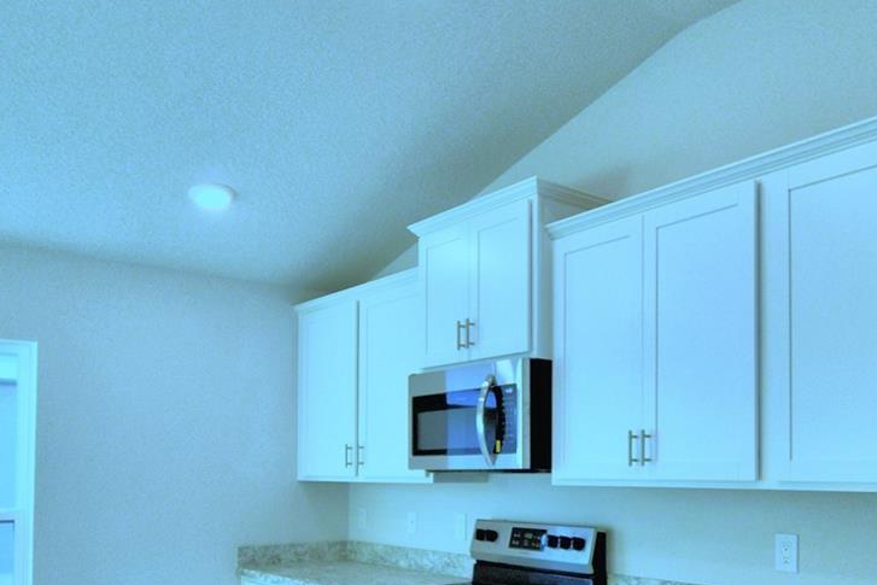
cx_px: 550
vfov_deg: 38.9
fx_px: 804
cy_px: 440
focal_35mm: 33
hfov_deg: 56.5
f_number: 4.5
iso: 280
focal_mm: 10
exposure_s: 1/125
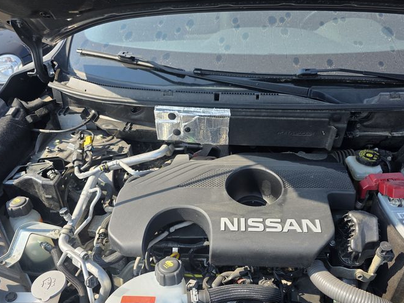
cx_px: 200
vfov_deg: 49.5
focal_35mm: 28
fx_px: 327
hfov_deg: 63.4
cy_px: 178
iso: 80
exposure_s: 1/1899
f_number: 1.7
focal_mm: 6.3
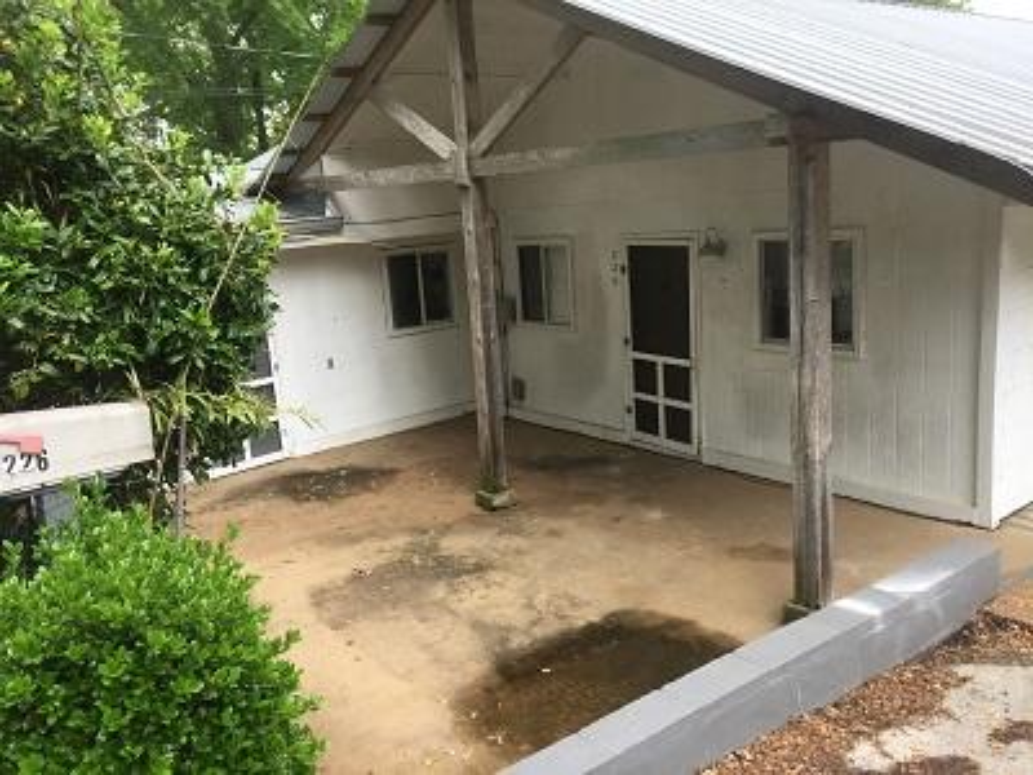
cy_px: 388
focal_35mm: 29
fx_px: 865
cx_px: 516
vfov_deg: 48.2
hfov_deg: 61.7
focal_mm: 4.15
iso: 25
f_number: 2.2
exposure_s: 1/206
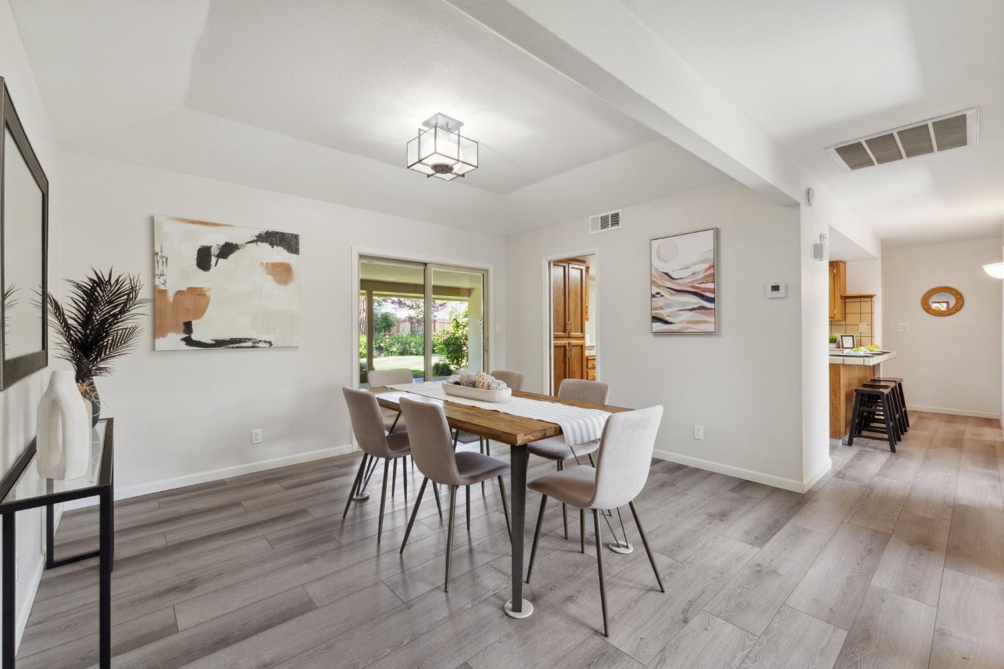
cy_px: 334
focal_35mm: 15
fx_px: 418
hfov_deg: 100.4
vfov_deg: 77.3
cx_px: 502
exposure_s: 1/2.5
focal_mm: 10
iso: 100
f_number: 8
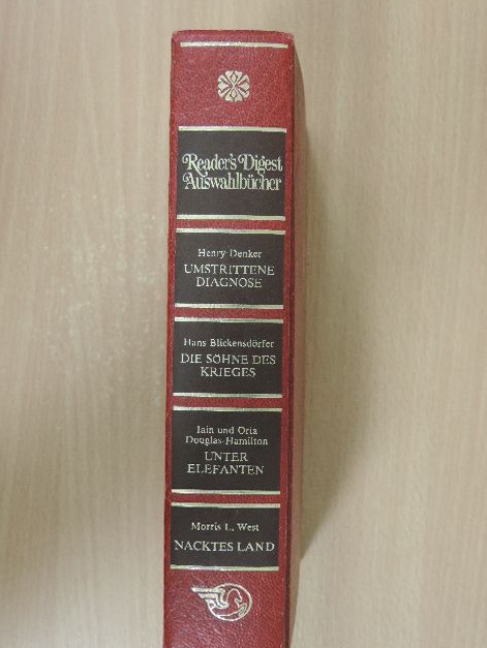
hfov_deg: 28.6
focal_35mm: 51
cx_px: 247
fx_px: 956
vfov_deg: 37.5
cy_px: 326
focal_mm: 8.9
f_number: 3.6
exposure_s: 1/13
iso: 400
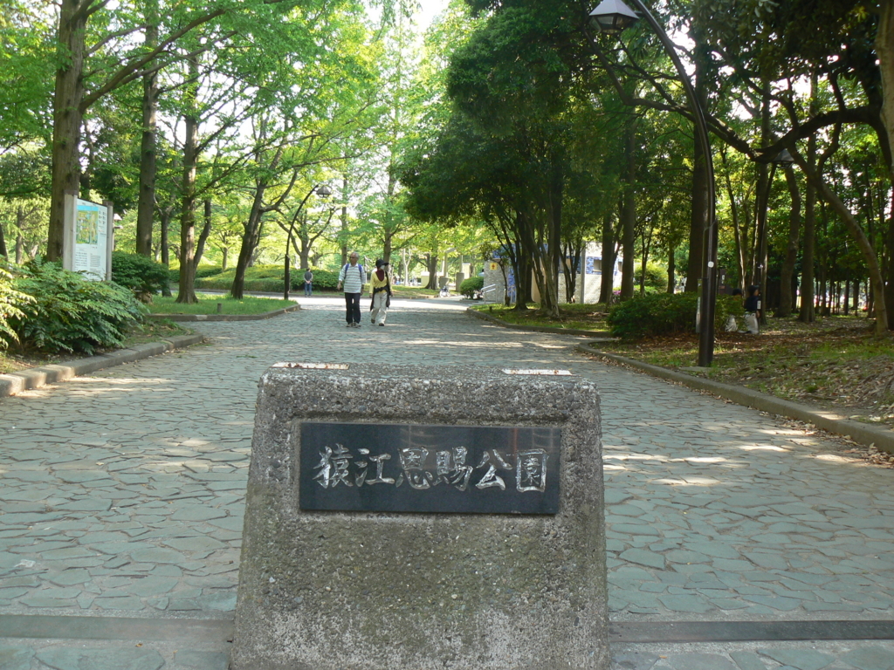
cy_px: 335
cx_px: 447
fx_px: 930
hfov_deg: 51.4
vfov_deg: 39.7
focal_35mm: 36
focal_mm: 6
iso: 80
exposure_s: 1/60
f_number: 4
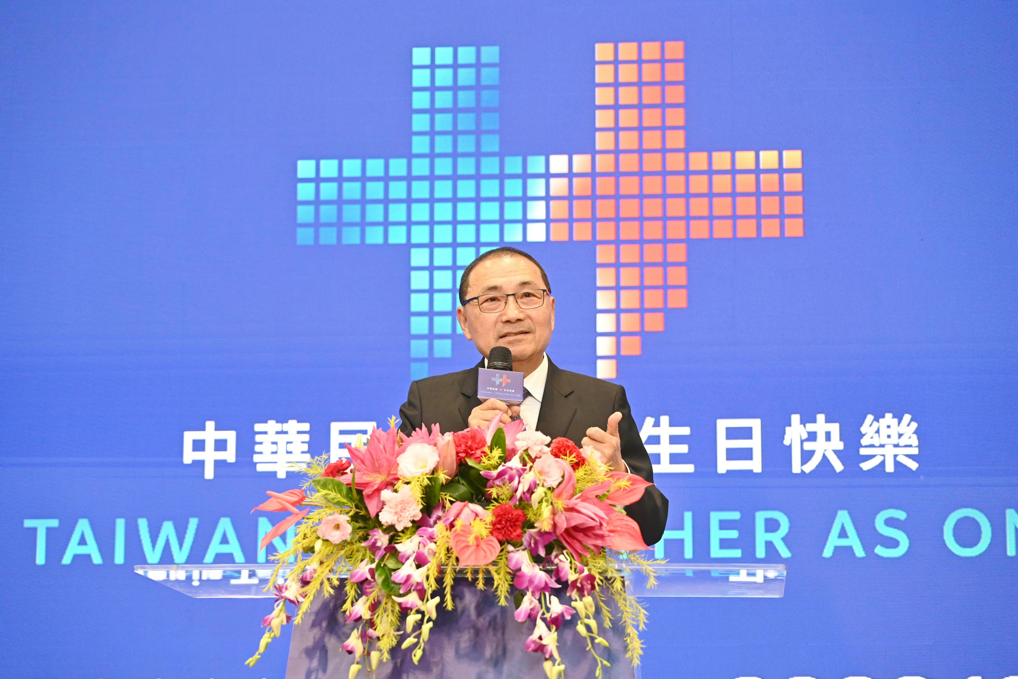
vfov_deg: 16.7
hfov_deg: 24.8
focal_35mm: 82
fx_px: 2319
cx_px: 509
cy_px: 340
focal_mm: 82
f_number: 4
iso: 2800
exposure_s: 1/125
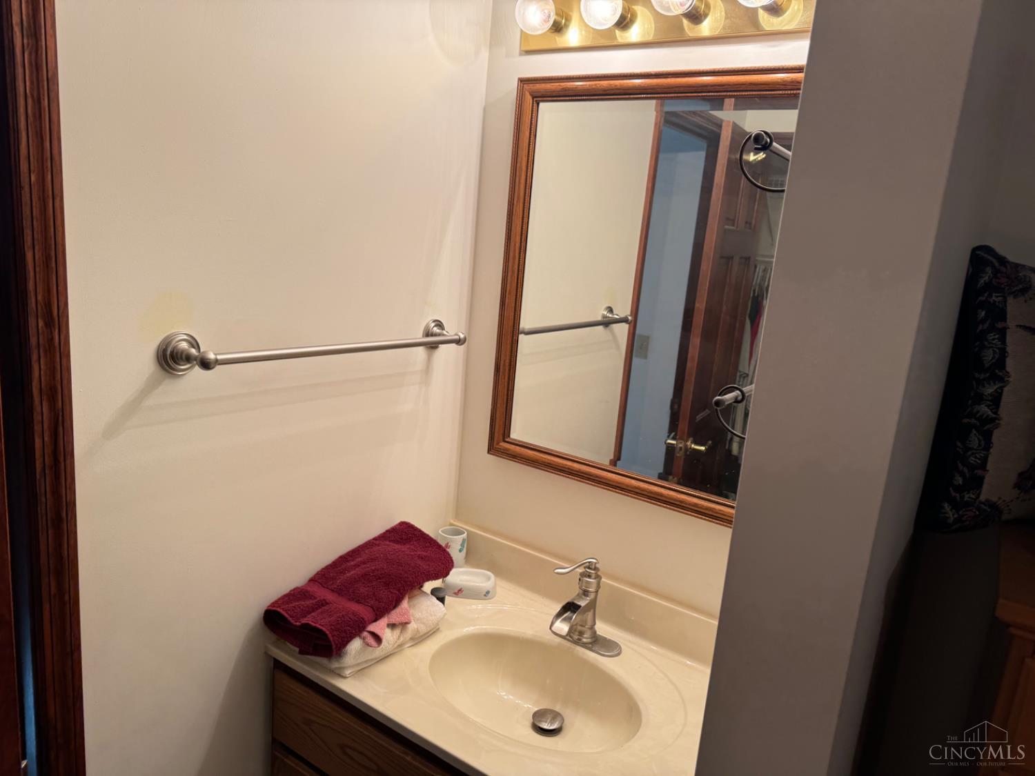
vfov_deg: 56.8
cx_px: 518
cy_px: 388
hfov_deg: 71.6
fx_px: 718
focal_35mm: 24
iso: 80
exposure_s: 1/120
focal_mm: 6.76
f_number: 1.78
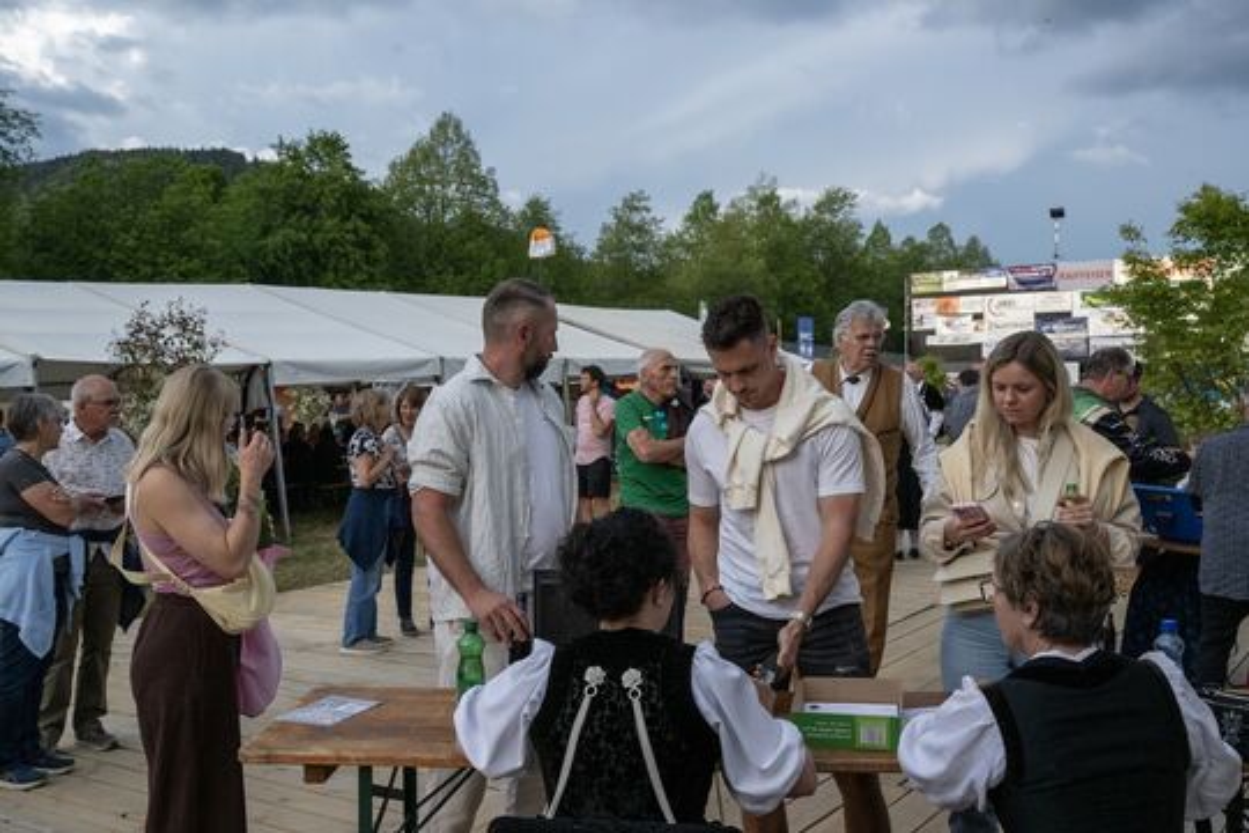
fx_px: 1214
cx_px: 624
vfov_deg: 37.9
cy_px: 416
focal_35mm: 35
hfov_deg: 54.4
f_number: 8
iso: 400
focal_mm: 35
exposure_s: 1/640
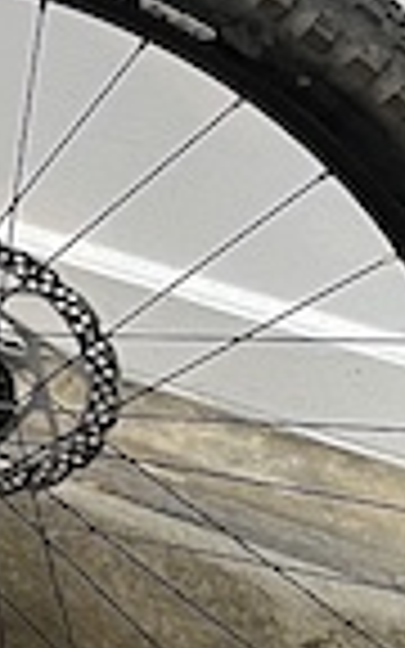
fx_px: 2702
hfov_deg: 7.7
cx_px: -720
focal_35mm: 153
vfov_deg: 13.2
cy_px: -207
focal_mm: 5.1
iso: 250
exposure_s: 1/60
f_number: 1.6
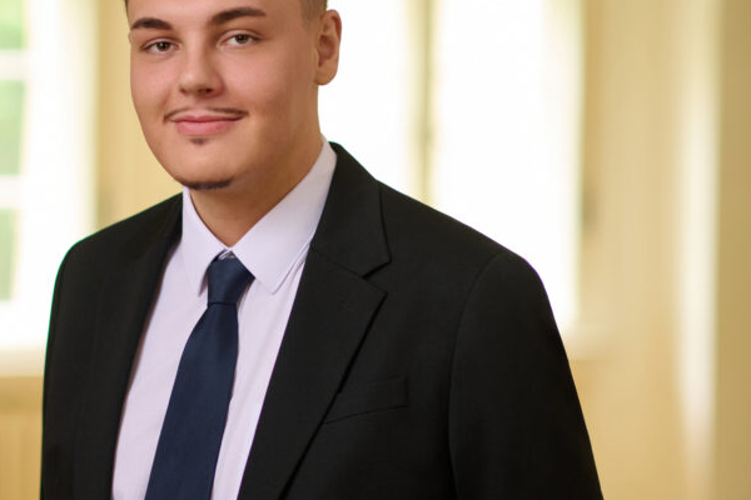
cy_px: 332
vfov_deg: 8.1
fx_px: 3546
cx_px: 267
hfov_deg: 12.1
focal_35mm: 170
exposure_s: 1/80
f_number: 1.8
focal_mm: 85
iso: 400
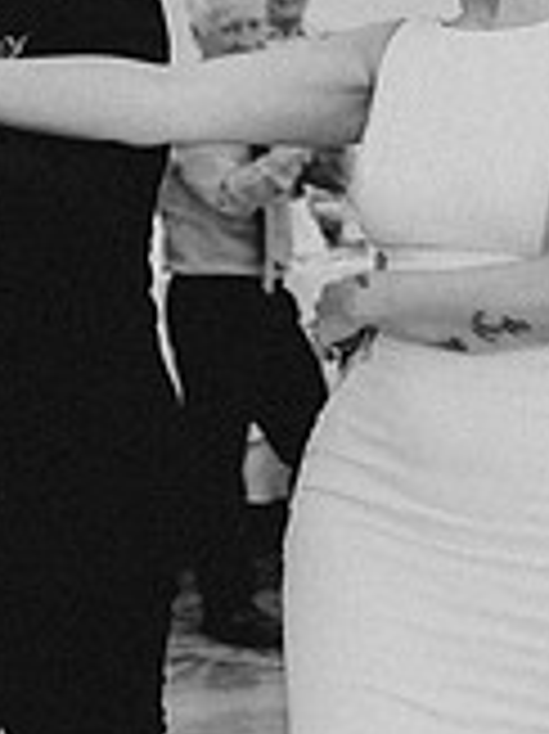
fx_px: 2541
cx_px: 122
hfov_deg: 12.3
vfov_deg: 16.4
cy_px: 263
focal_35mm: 120
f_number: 2.8
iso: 1600
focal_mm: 35
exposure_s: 1/125
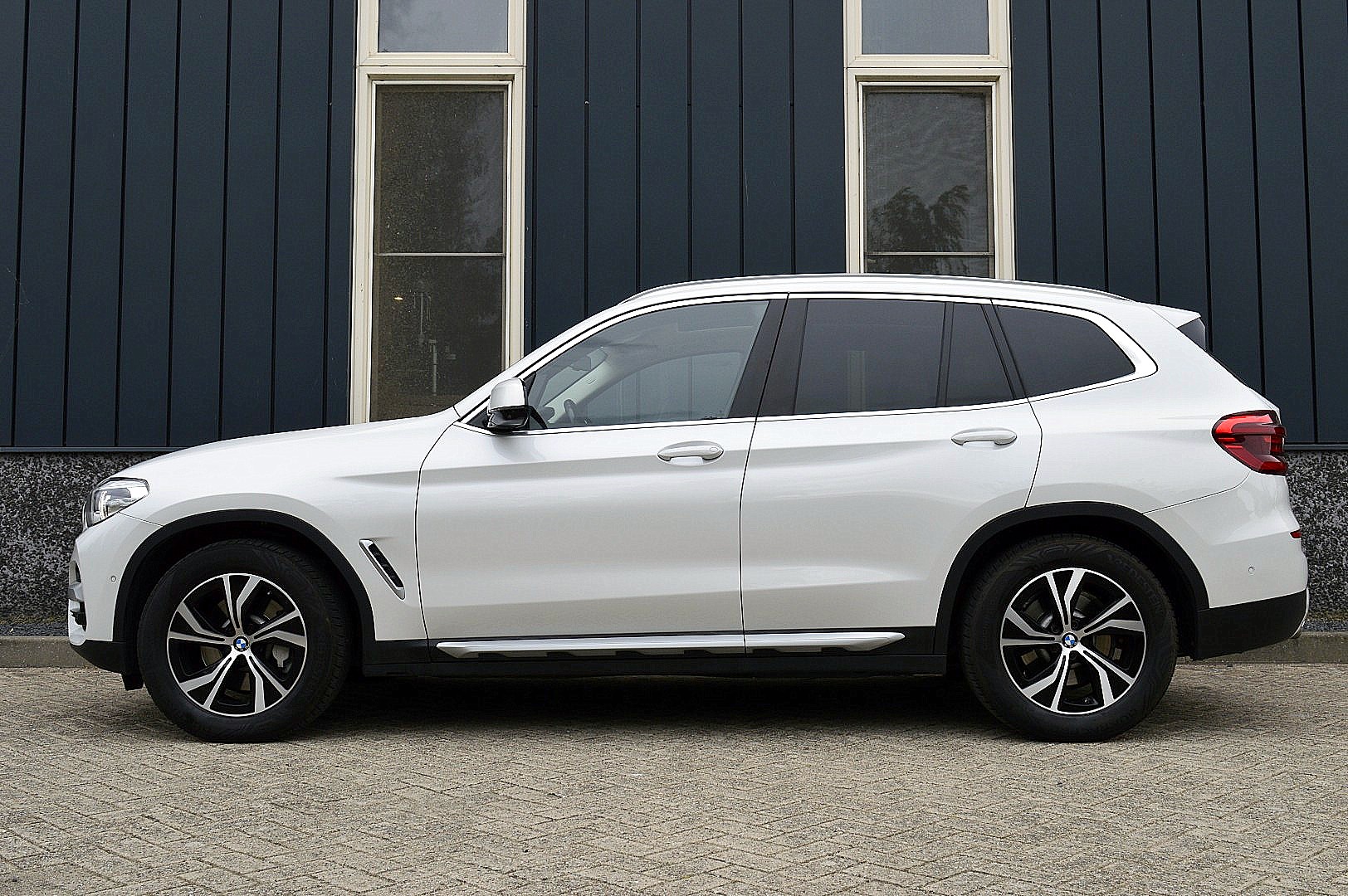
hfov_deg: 53.2
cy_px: 448
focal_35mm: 36
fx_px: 1347
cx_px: 674
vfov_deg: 36.8
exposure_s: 1/320
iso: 400
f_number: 10
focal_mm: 24
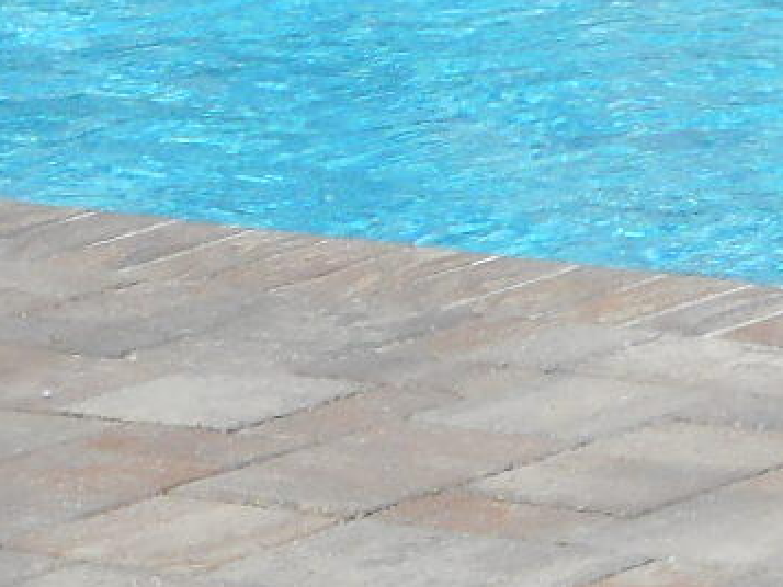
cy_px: -924
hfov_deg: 5.2
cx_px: 1680
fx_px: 8485
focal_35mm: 375
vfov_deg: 3.9
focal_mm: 10.5
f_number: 5.1
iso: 80
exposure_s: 1/500
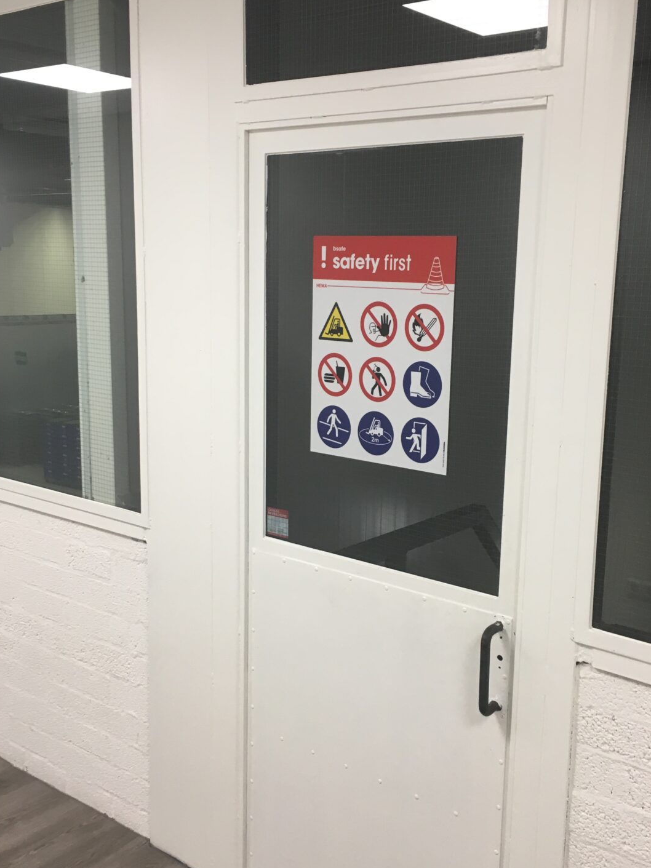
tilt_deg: -11.5
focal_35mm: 37
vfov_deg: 50.1
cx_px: 359
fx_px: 928
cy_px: 440
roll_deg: -1.7
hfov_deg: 38.6
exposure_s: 1/33
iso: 50
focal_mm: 4.15
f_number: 2.2
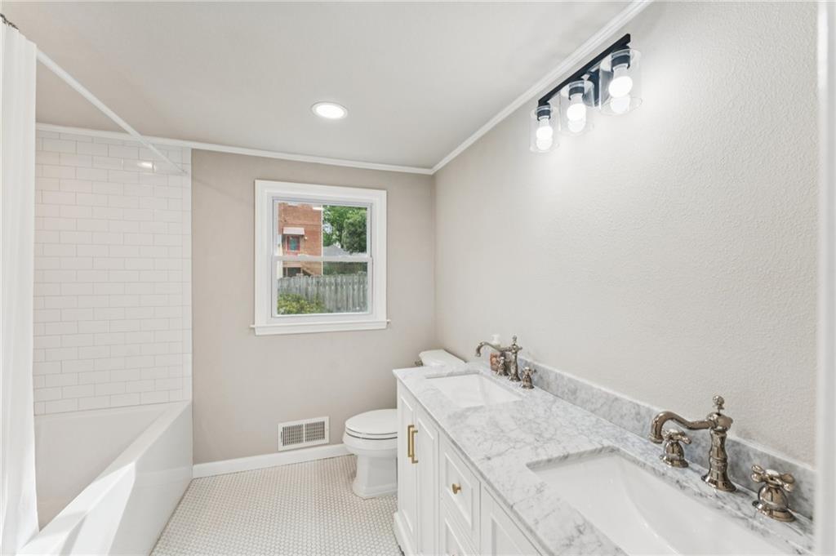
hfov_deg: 104.3
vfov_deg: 81.1
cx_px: 418
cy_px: 278
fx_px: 325
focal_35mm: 14
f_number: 8
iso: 320
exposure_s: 1/60
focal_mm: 14
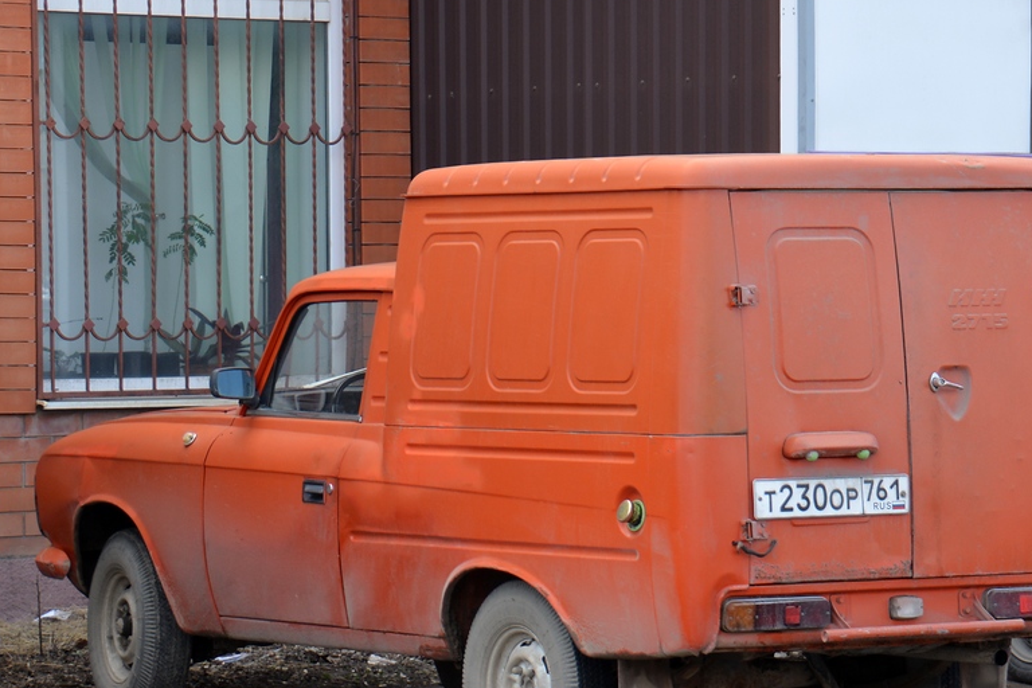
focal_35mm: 176
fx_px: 5039
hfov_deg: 11.7
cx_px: 601
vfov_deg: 7.8
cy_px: 345
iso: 200
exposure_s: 1/160
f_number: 6.3
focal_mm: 75
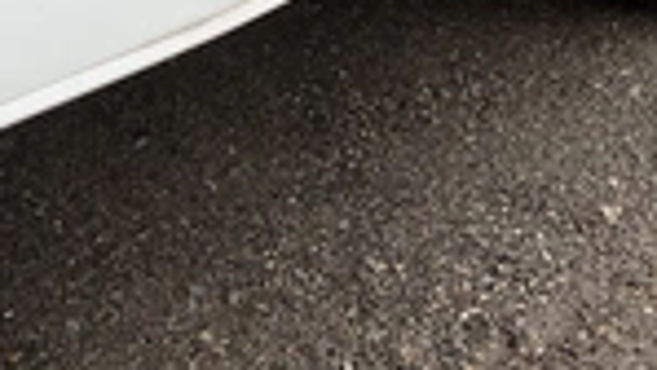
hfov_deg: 23.8
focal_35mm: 85
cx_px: -18
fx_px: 1482
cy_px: -233
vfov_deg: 13.2
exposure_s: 1/1035
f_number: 1.8
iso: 25
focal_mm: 3
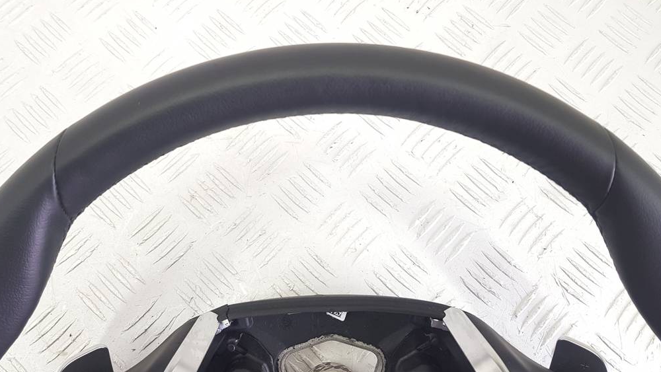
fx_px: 508
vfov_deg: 40.2
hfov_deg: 66.1
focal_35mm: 29
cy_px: 172
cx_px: 331
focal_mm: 4.2
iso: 64
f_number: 1.7
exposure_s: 1/50
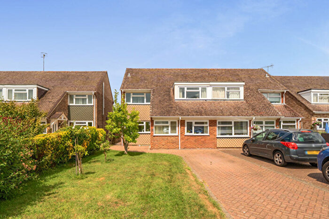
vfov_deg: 67.4
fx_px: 165
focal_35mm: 18
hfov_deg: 90.0
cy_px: 110
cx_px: 164
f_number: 8
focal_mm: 12
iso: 400
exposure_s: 1/1600
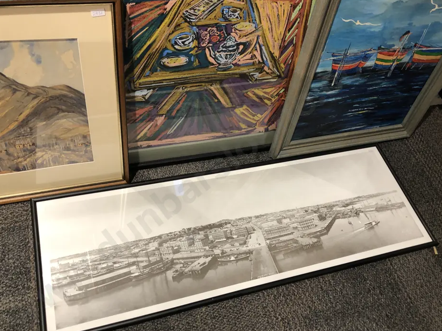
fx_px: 396
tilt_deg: -56.5
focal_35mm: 31
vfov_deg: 45.4
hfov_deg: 58.3
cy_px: 176
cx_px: 208
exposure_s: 1/20
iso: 40
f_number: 1.8
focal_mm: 3.99
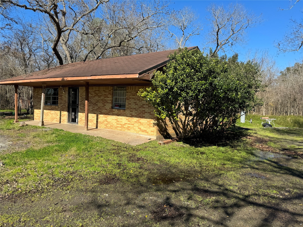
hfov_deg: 71.6
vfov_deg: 56.8
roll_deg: -2.4
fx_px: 210
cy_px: 114
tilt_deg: -3.2
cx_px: 152
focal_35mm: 24
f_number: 1.78
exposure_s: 1/2710
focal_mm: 6.86
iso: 80
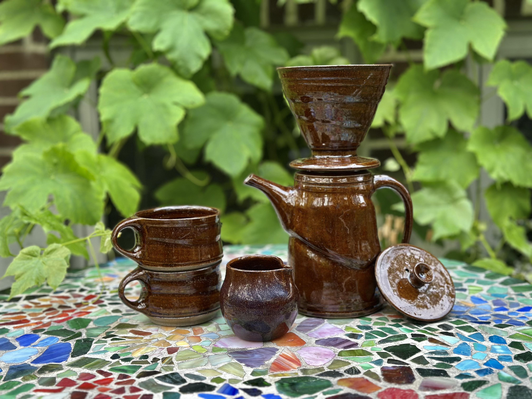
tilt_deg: -6.8
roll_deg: +1.7
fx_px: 738
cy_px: 200
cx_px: 266
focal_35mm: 48
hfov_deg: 39.7
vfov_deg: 30.3
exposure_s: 1/390
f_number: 1.78
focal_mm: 6.86
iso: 80
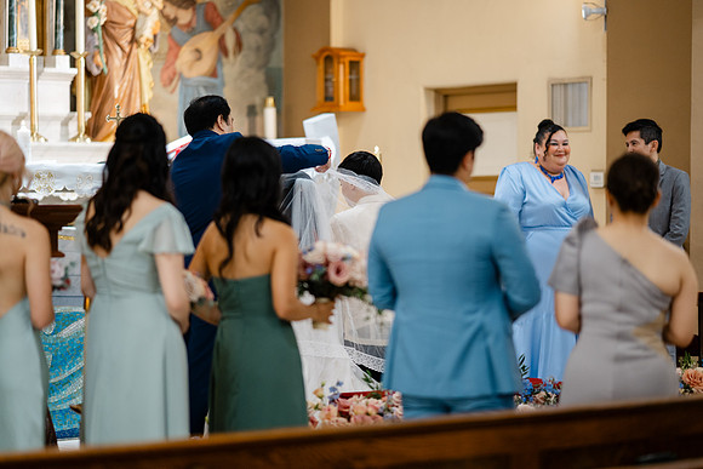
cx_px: 352
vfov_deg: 12.8
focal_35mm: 107
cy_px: 234
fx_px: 2088
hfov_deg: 19.1
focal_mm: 105
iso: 640
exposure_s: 1/160
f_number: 1.4
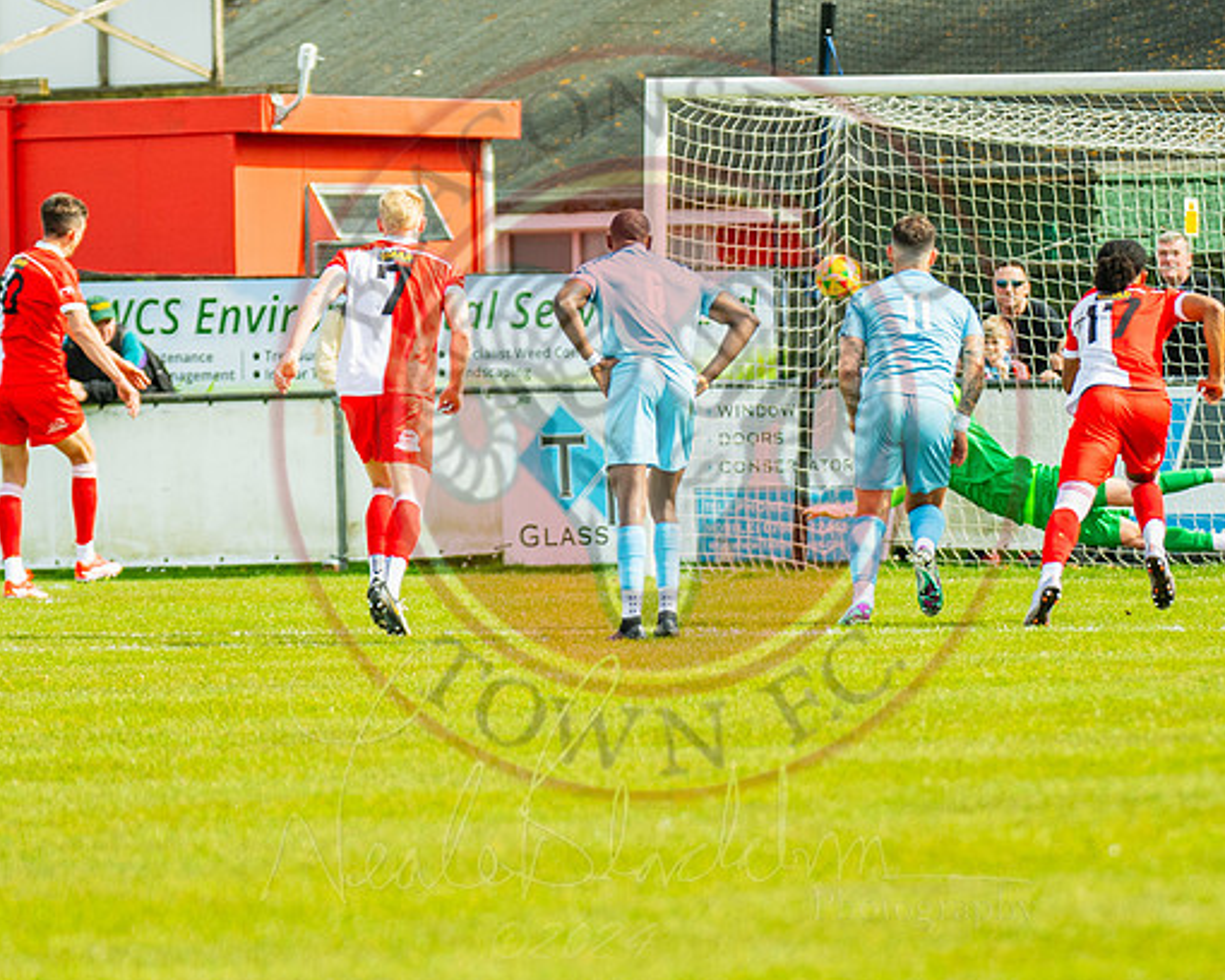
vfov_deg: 3.5
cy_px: 506
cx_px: 631
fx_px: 16097
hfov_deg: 4.4
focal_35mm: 444
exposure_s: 1/1600
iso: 400
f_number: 4
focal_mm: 220
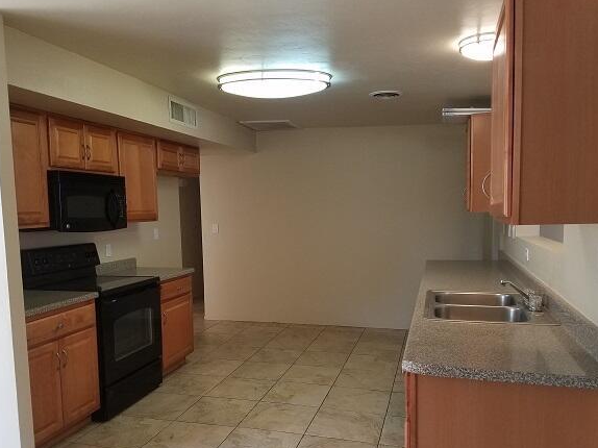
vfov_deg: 48.1
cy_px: 245
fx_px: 501
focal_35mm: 29
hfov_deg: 61.5
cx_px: 269
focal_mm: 4.2
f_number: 1.7
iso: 160
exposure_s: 1/60
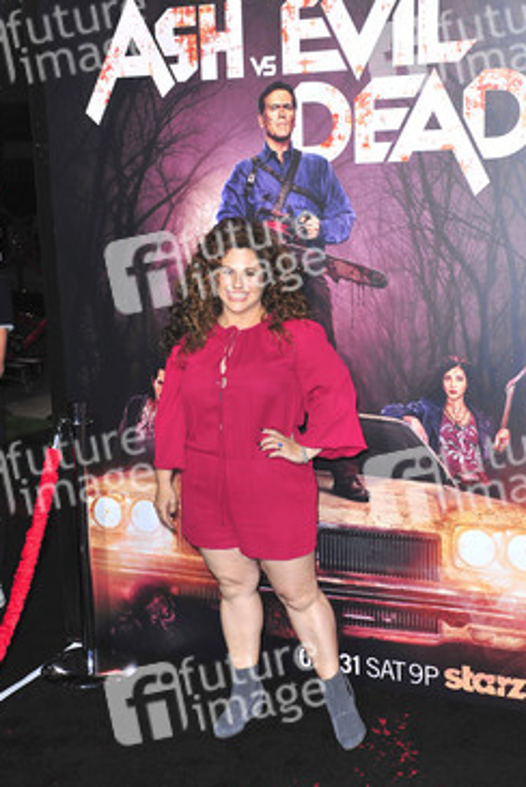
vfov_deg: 42.7
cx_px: 279
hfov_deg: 29.3
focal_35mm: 46
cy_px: 371
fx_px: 1006
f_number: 5.6
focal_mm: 42
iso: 640
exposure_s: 1/320
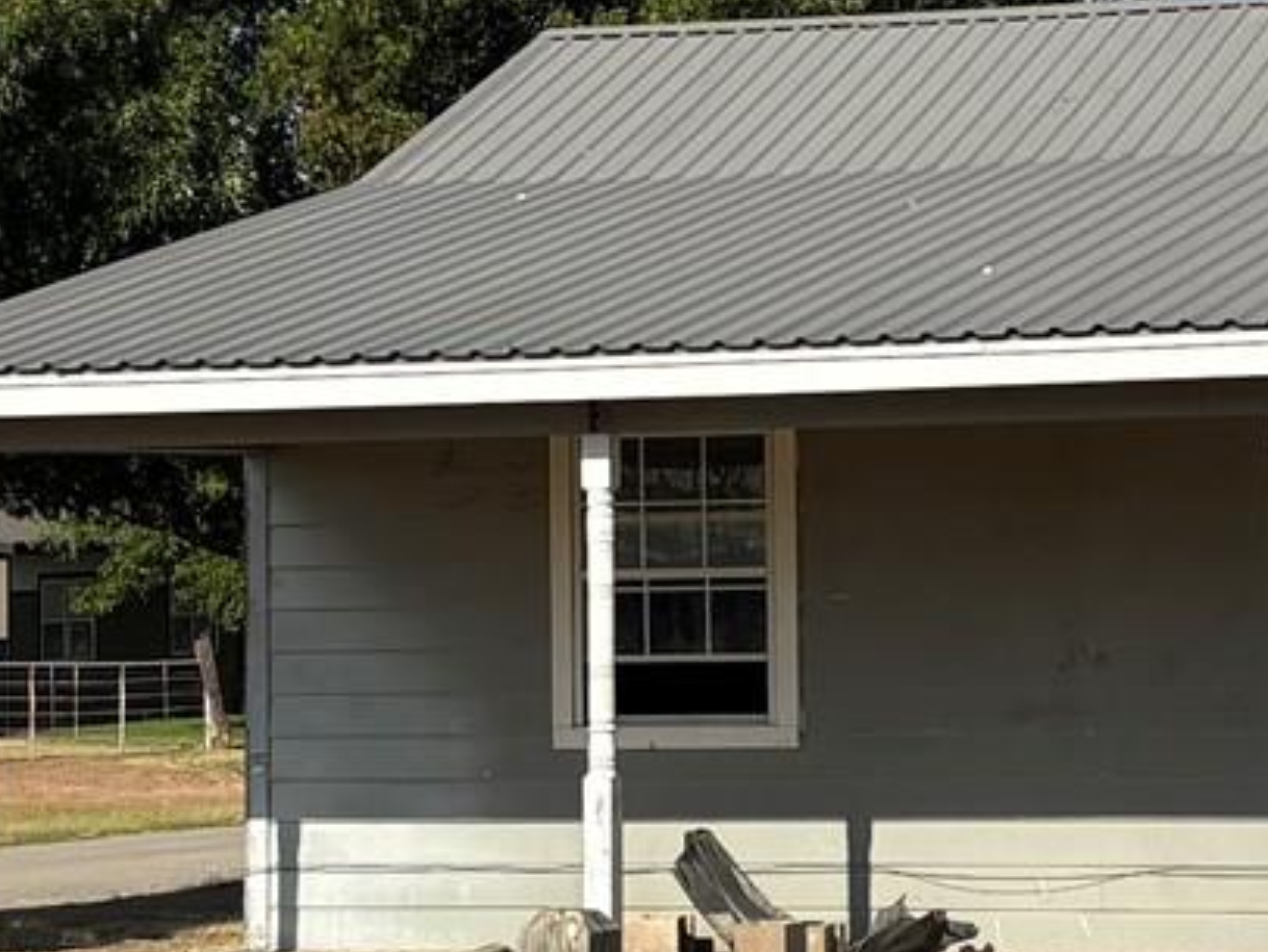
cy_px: 312
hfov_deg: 15.0
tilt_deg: +3.2
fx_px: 4801
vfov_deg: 11.3
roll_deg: +0.5
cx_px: 874
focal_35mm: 131
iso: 50
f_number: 1.6
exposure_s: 1/4065
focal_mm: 5.96
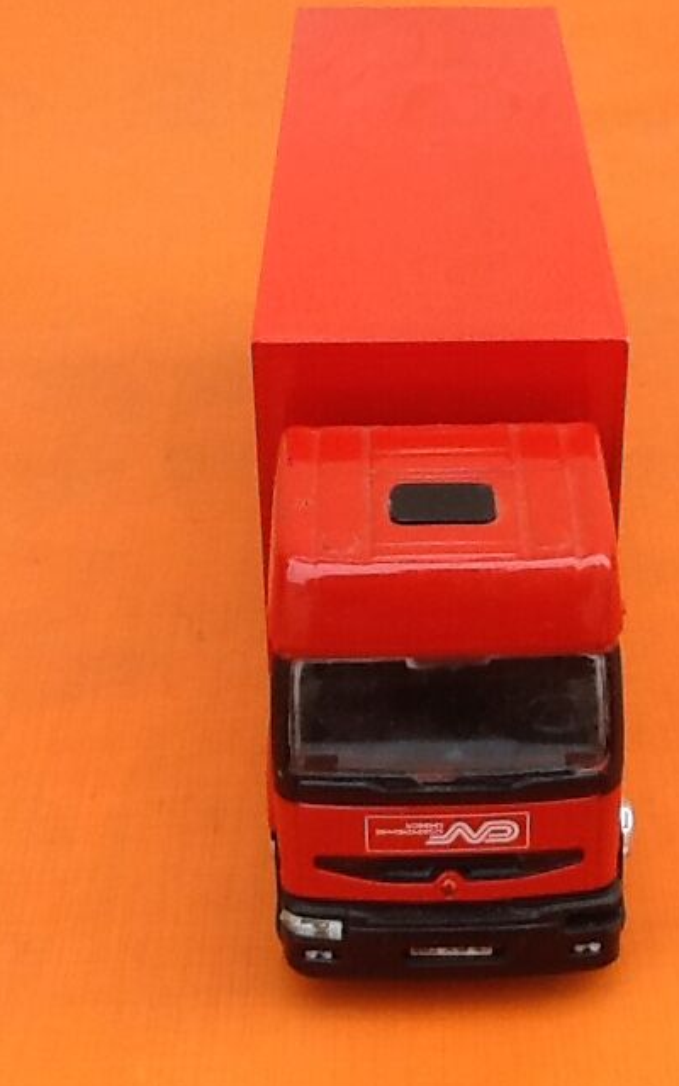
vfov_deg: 29.4
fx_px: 2073
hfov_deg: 18.5
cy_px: 512
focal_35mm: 70
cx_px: 472
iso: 40
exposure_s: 1/166
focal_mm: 2.03
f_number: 2.4
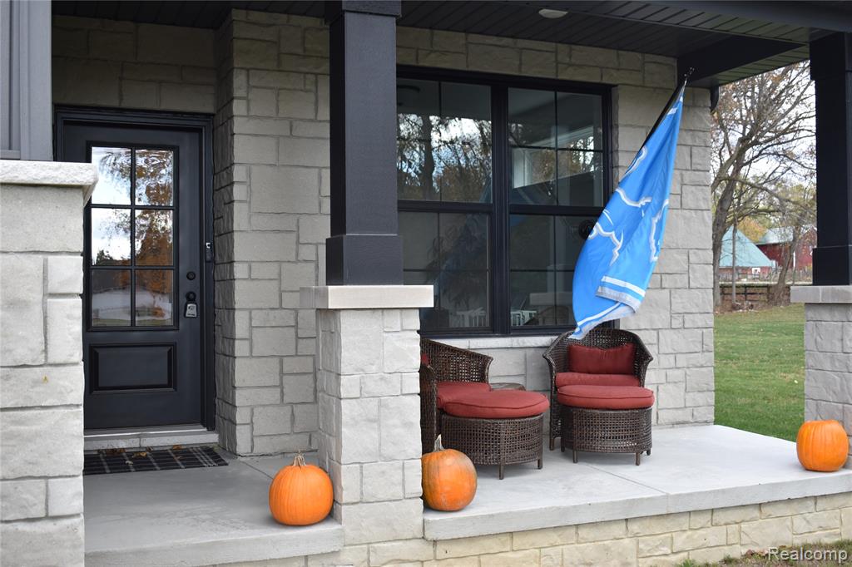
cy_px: 284
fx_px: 958
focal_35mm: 40
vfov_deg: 33.0
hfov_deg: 47.9
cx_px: 426
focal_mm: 27
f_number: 5.6
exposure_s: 1/250
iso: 320
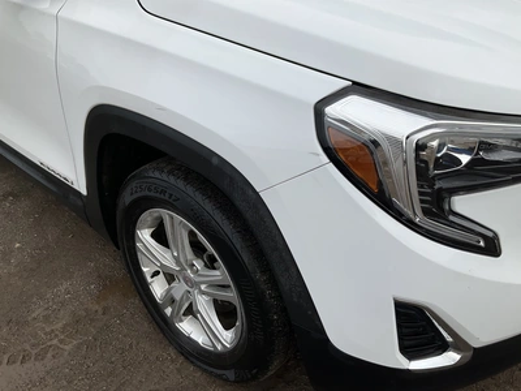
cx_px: 260
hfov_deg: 61.7
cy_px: 196
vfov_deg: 48.2
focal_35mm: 29
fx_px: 436
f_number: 1.8
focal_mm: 3
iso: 25
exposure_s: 1/1848
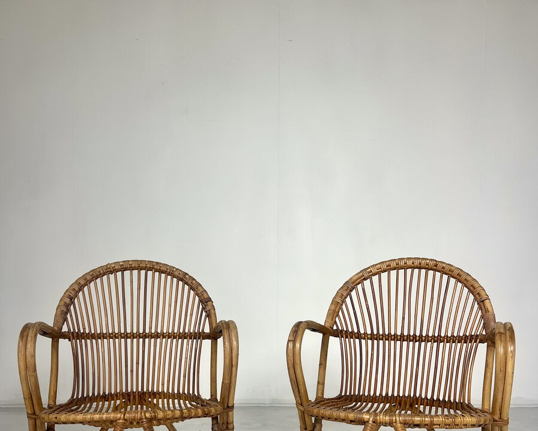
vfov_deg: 41.7
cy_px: 336
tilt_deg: -2.6
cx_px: 270
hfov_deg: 52.8
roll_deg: +1.1
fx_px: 541
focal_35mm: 34
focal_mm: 5.7
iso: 50
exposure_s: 1/121
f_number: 1.5
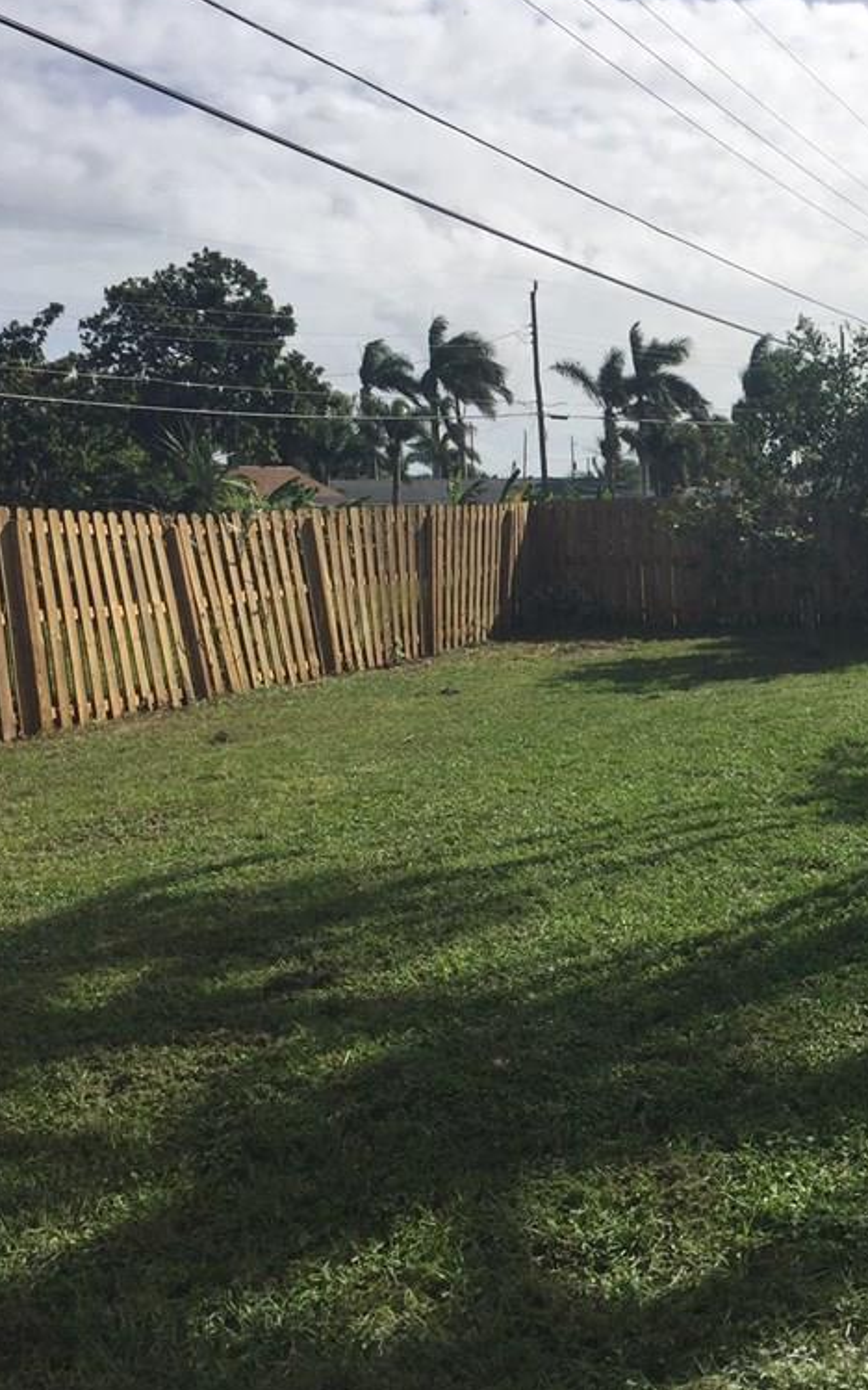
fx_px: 1590
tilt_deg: -6.5
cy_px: 689
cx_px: 760
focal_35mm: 42
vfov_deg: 47.2
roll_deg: +0.4
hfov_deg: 29.4
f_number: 2.2
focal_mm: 4.15
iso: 32
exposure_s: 1/3968
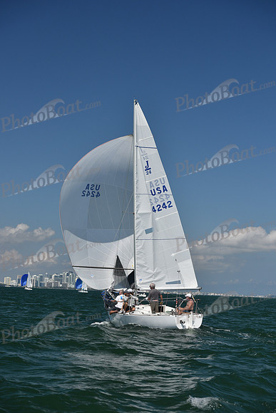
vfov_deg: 28.8
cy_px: 206
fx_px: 804
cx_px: 138
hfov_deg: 19.5
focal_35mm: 70
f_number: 5.6
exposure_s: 1/1250
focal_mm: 70
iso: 250
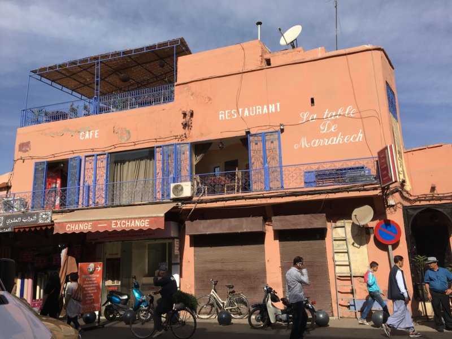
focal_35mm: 29
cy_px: 170
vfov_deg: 48.2
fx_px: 379
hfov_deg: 61.7
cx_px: 226
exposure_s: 1/1709
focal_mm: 4.15
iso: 25
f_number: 2.2
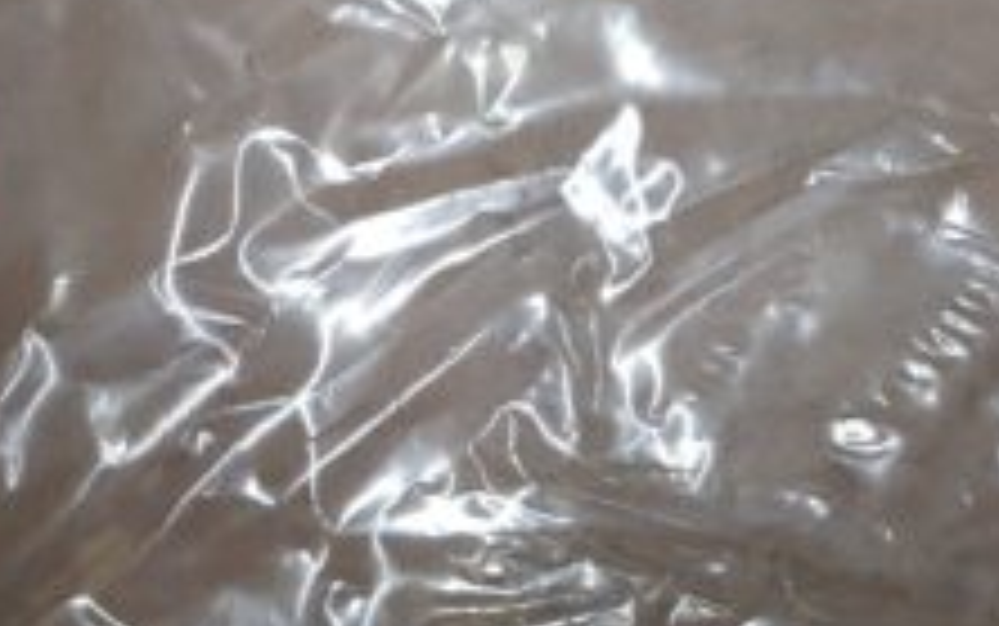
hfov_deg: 32.7
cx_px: 351
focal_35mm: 62
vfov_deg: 21.0
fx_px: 1689
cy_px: 345
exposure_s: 1/50
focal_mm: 4.2
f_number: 1.7
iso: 160
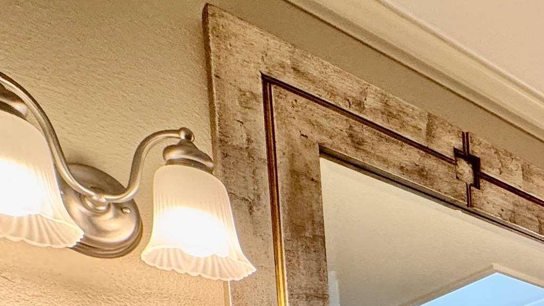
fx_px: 663
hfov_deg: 33.7
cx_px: 691
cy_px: 585
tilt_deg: -3.8
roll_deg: +2.1
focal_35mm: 46
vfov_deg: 18.6
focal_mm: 2.22
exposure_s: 1/120
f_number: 2.2
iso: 160
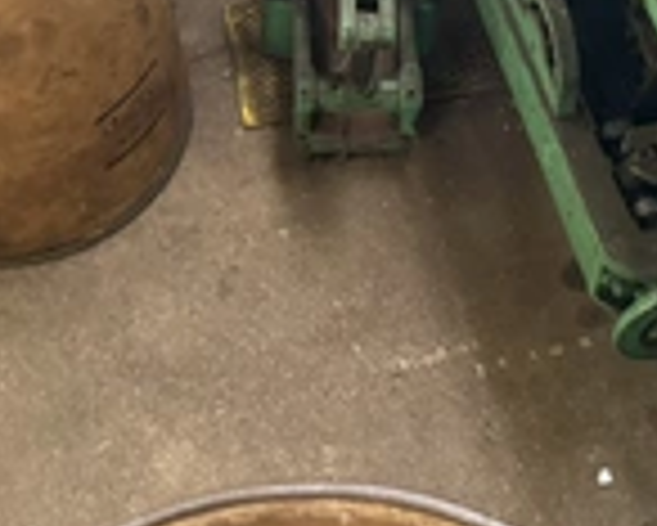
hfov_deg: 29.5
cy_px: 81
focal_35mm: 64
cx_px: 351
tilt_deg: -55.6
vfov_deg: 23.4
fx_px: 1245
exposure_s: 1/40
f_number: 1.78
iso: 800
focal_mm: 6.76
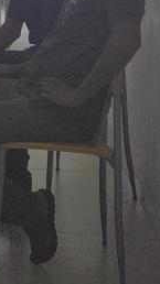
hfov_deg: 7.6
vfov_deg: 15.5
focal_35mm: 134
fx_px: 1011
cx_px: -363
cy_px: -37
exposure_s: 1/160
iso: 2500
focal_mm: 22
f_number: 5.6
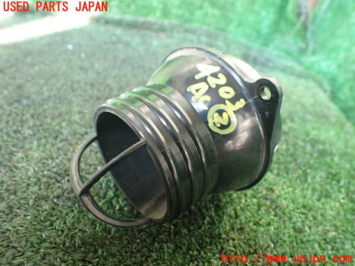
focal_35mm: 30
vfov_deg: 46.8
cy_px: 133
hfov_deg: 60.0
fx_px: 308
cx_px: 178
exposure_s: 1/125
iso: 400
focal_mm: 5.4
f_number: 2.3
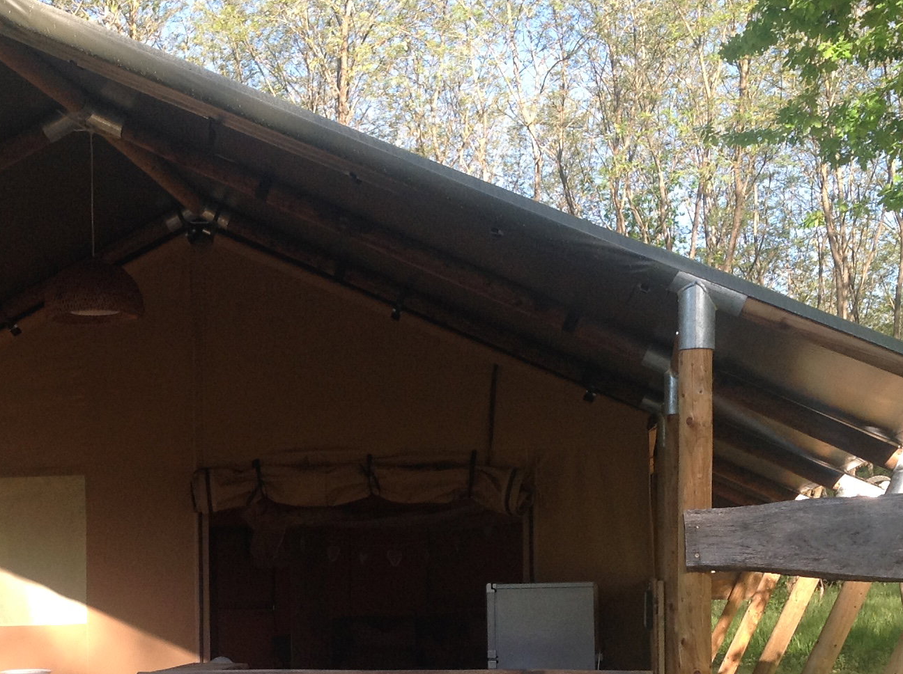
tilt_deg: -1.7
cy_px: 572
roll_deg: -0.5
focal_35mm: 70
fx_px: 1823
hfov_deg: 27.7
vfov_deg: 20.6
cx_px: 318
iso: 50
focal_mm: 4.28
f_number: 2.4
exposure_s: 1/383
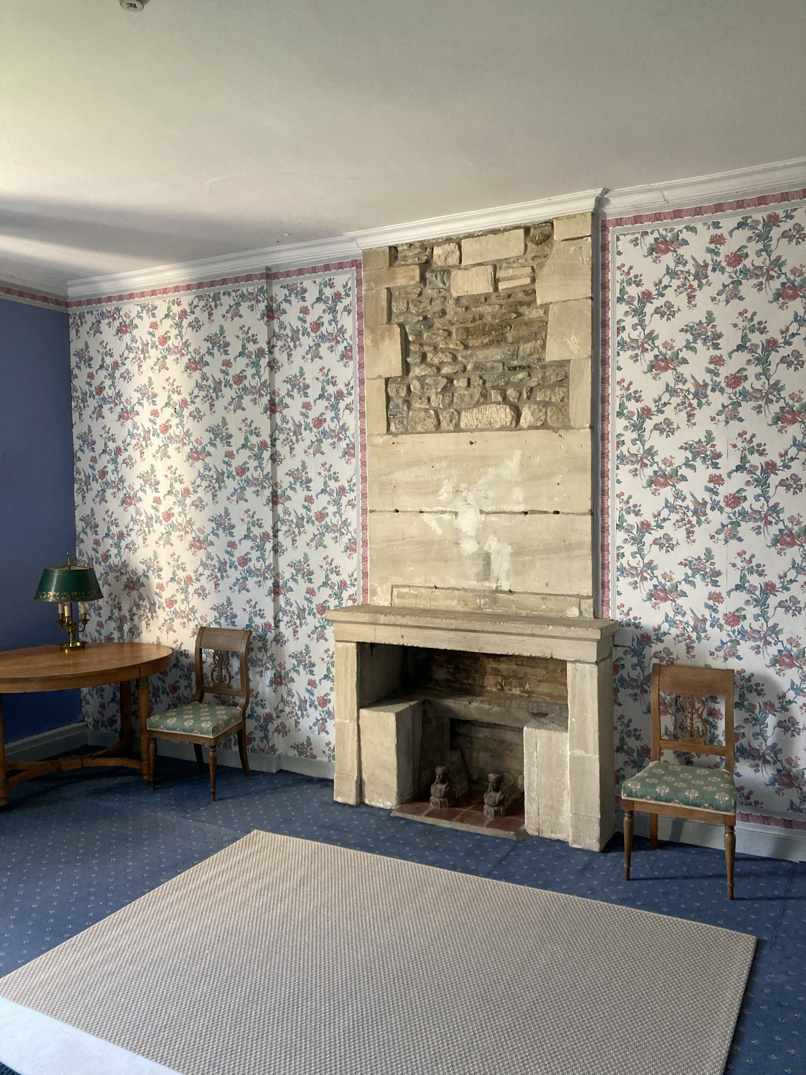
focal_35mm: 28
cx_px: 403
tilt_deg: -2.6
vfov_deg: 63.4
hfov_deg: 49.7
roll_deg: -0.1
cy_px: 538
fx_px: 869
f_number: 1.8
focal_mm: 3.99
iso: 200
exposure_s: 1/60
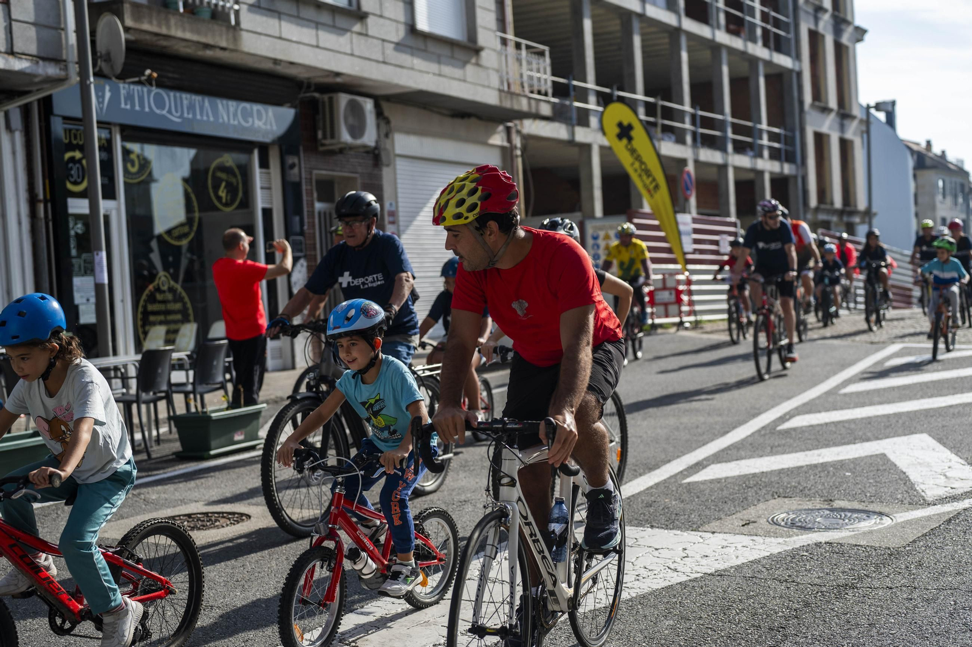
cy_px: 324
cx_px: 486
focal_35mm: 50
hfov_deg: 39.6
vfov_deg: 27.0
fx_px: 1349
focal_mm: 50
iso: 100
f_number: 3.2
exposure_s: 1/1250
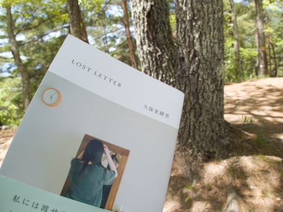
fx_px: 204
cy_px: 106
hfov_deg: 69.4
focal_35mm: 25
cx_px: 142
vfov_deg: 54.9
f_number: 2.8
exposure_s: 1/320
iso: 100
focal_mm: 4.5
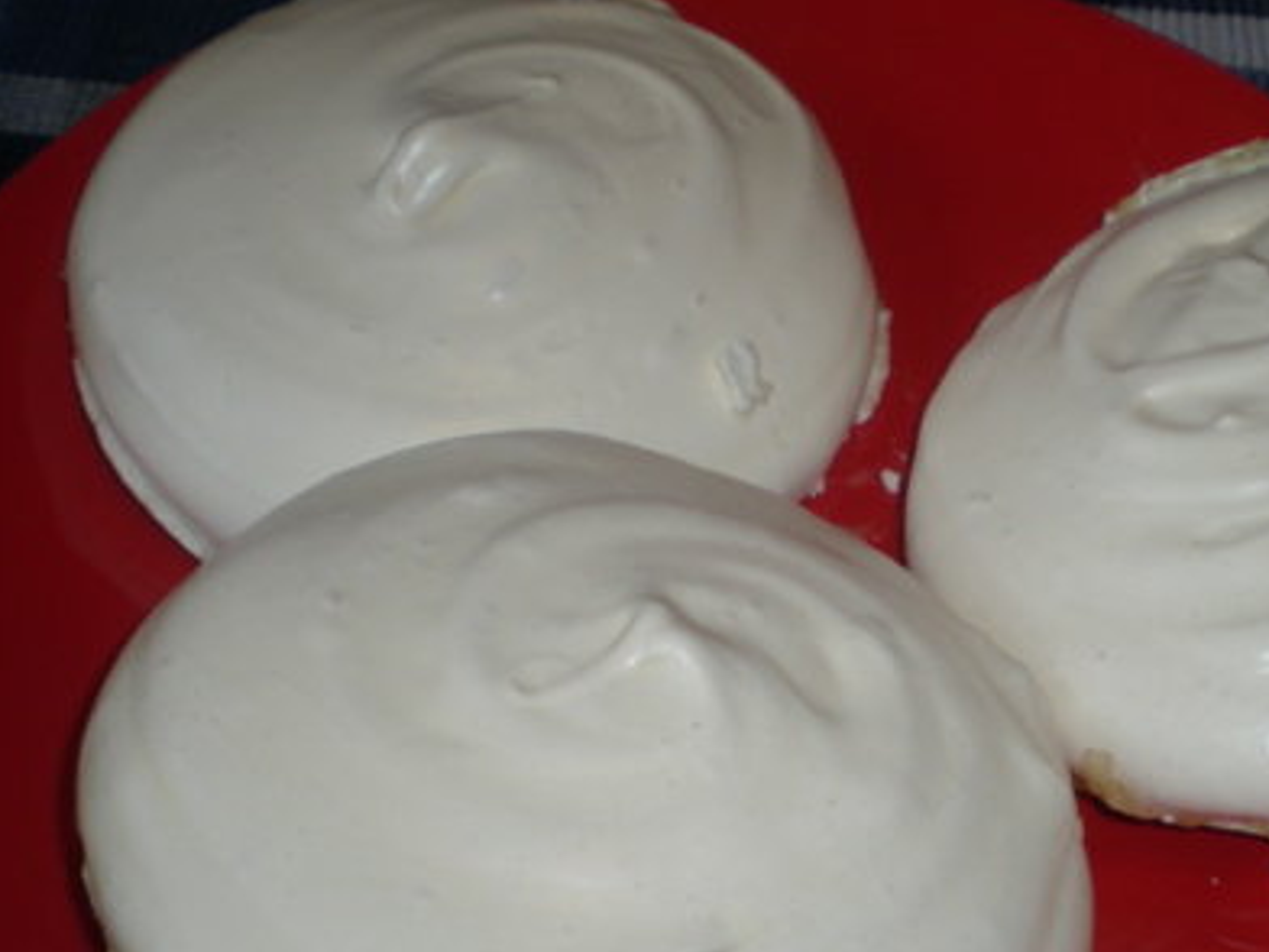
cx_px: 790
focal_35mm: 62
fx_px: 2273
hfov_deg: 31.1
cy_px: 593
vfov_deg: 23.6
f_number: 3.1
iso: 50
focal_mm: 6.3
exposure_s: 1/40.1
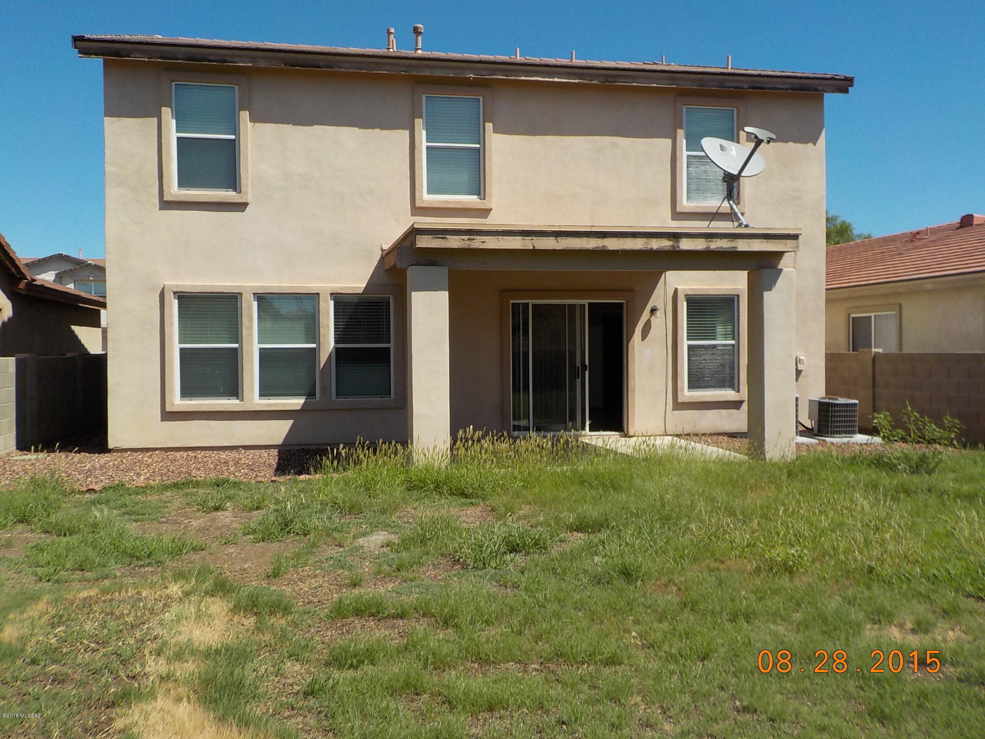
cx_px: 492
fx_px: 854
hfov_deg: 60.0
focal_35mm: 30
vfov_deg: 46.8
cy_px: 370
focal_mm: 4.1
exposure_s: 1/1600
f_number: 3.3
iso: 125
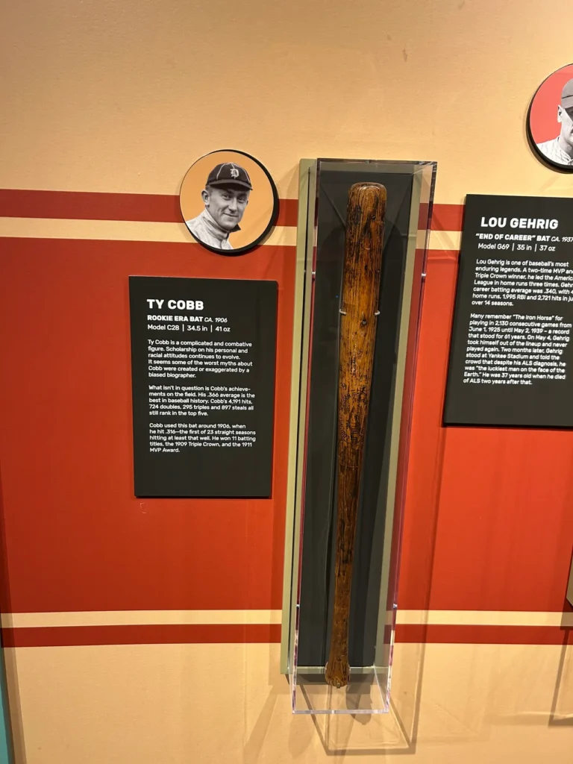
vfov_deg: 67.3
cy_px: 382
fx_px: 574
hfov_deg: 53.1
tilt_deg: -14.3
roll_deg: -2.0
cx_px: 286
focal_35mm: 26
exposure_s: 1/114
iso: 125
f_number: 1.5
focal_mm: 5.7
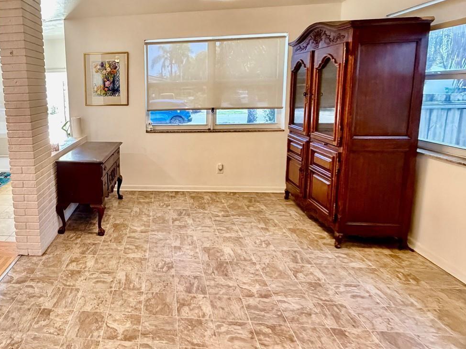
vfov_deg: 58.2
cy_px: 133
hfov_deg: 69.9
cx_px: 126
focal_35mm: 23
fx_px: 310
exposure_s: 1/59
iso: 800
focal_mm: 2.22
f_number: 2.2
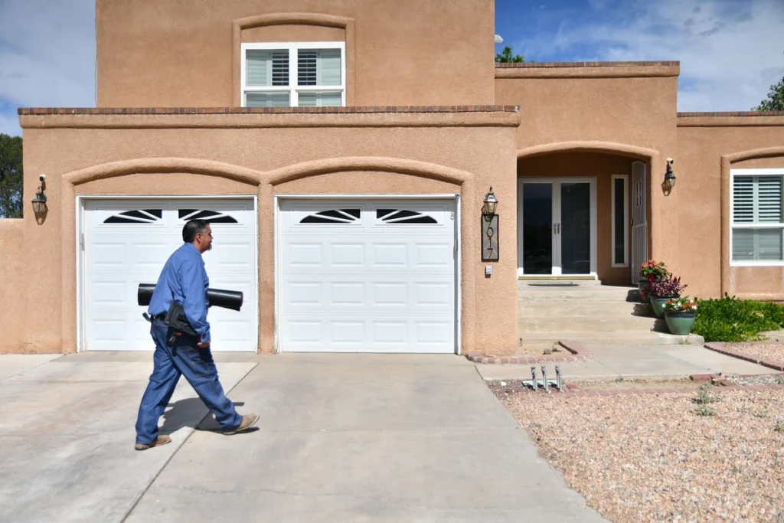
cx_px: 392
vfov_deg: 36.9
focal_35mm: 36
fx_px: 784
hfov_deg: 53.1
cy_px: 262
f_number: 2.8
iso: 125
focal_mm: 24
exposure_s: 1/8000
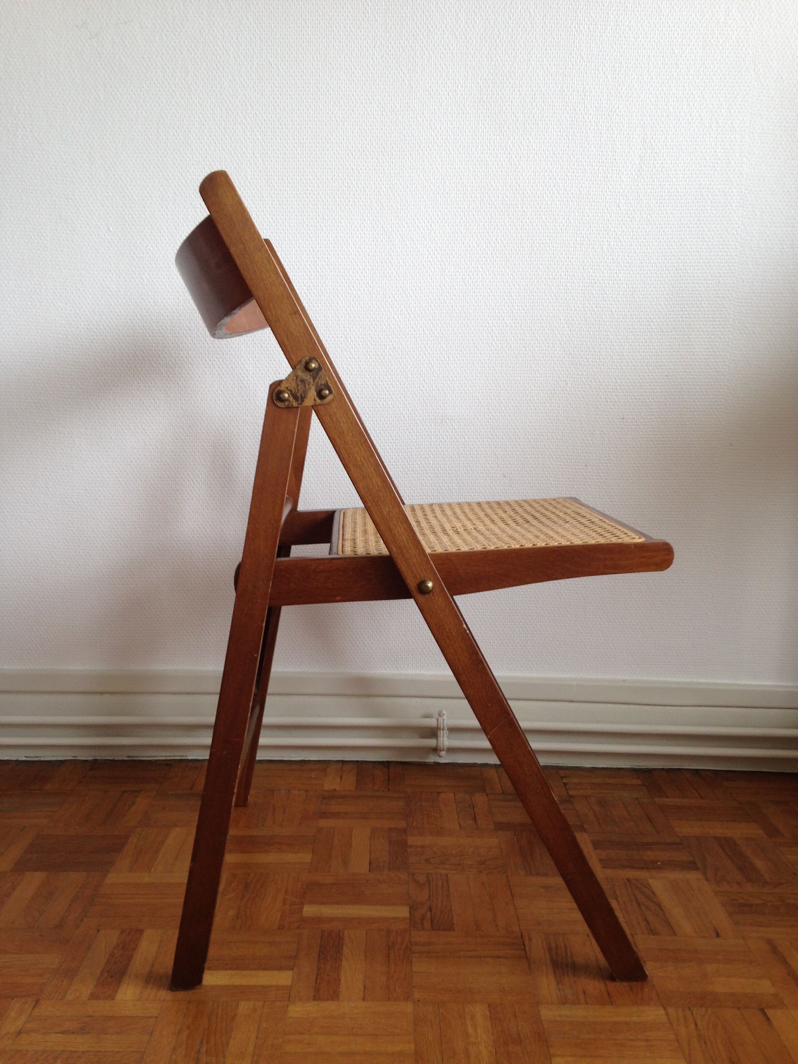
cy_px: 532
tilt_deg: -10.0
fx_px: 1014
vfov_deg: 55.4
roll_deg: -0.9
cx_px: 399
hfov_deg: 42.9
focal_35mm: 33
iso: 50
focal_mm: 4.12
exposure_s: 1/60
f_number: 2.4
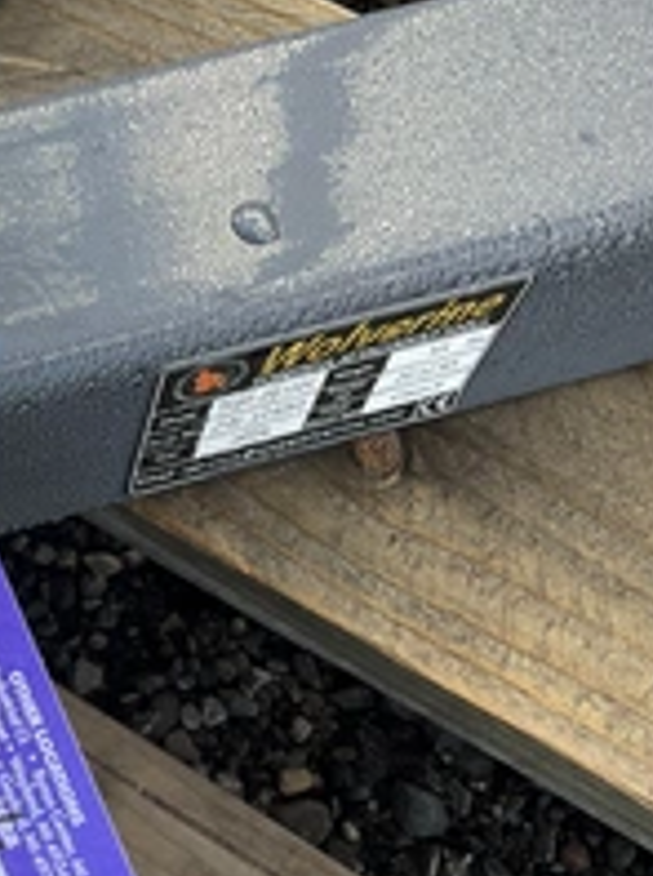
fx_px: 1489
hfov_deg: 22.7
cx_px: -138
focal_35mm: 59
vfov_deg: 32.5
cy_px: 583
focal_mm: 3
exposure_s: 1/137
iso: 20
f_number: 1.8
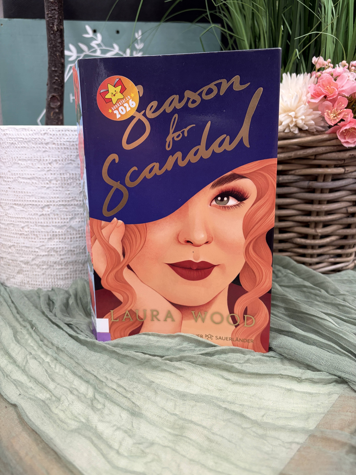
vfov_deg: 67.3
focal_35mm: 26
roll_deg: +0.5
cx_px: 178
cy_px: 238
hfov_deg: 53.1
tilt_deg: -13.6
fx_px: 357
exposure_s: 1/84
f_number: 1.6
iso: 125
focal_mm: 5.96
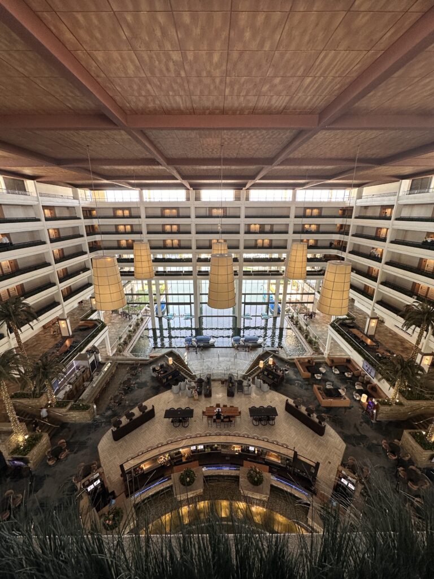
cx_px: 217
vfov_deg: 102.1
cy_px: 290
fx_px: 234
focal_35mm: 14
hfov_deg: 85.7
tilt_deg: -17.4
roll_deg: +0.0
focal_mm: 2.22
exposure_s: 1/120
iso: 125
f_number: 2.2
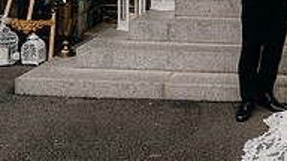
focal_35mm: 76
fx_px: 578
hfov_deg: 25.9
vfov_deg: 14.9
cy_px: -74
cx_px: 309
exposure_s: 1/320
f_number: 3.5
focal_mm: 24
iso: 125
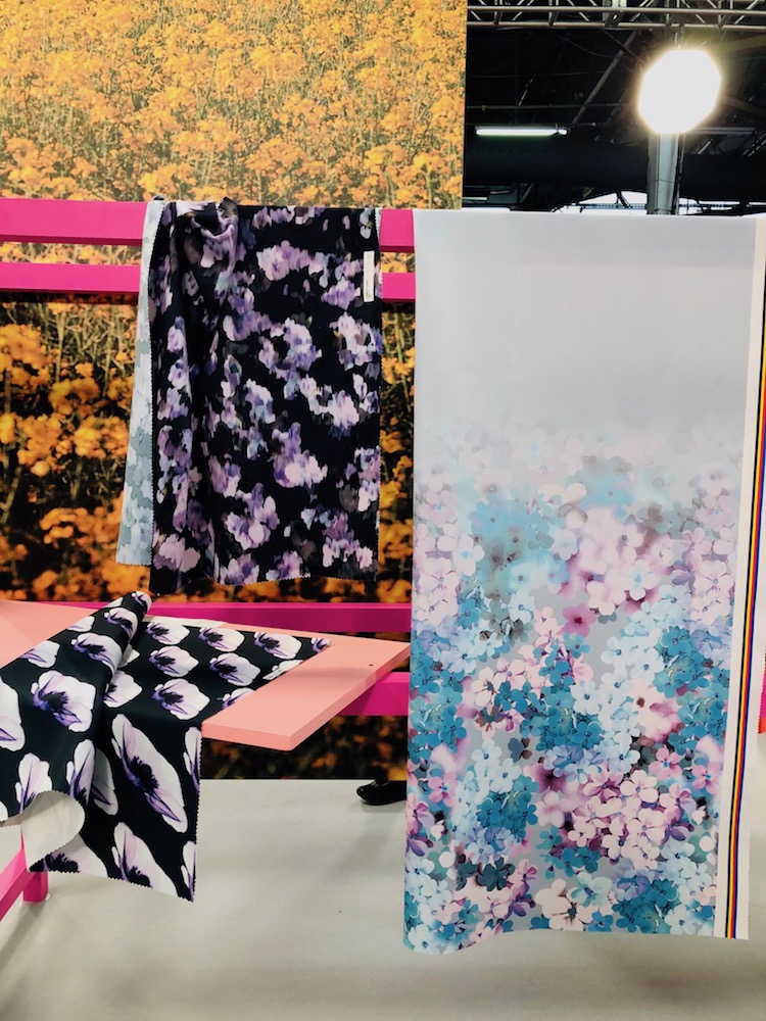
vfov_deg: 63.4
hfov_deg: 49.7
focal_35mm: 28
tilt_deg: -5.6
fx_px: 826
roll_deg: -0.1
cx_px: 383
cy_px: 510
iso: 32
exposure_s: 1/33
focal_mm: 3.99
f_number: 1.8
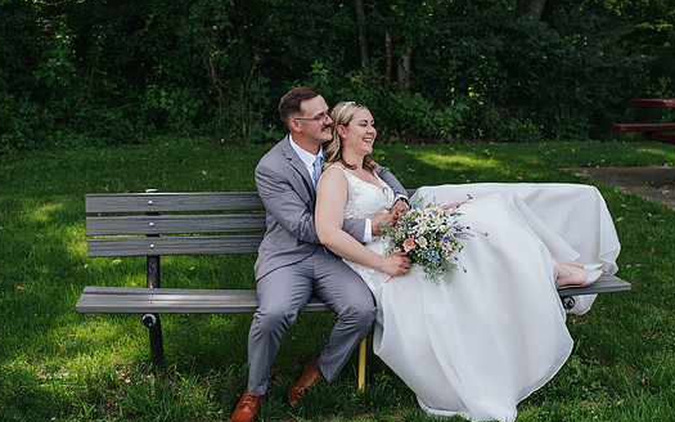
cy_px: 226
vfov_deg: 27.4
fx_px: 865
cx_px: 354
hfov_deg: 42.6
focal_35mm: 47
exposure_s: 1/320
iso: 100
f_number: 3.2
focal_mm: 35
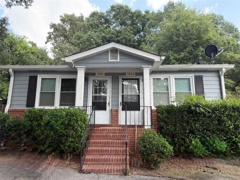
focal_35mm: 24
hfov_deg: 71.6
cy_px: 90
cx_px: 120
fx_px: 166
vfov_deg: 56.8
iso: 100
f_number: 1.78
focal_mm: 6.76
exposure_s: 1/741
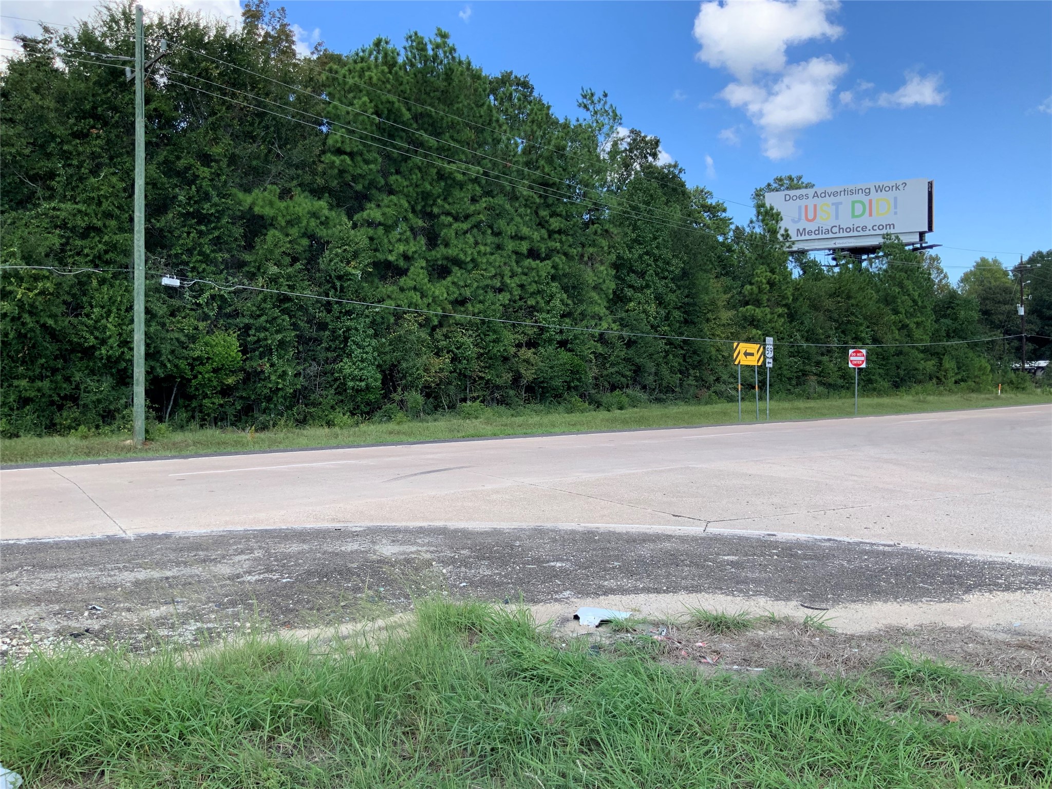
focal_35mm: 29
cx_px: 526
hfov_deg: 61.7
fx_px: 881
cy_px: 394
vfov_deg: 48.2
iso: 16
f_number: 1.8
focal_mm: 3
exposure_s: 1/627
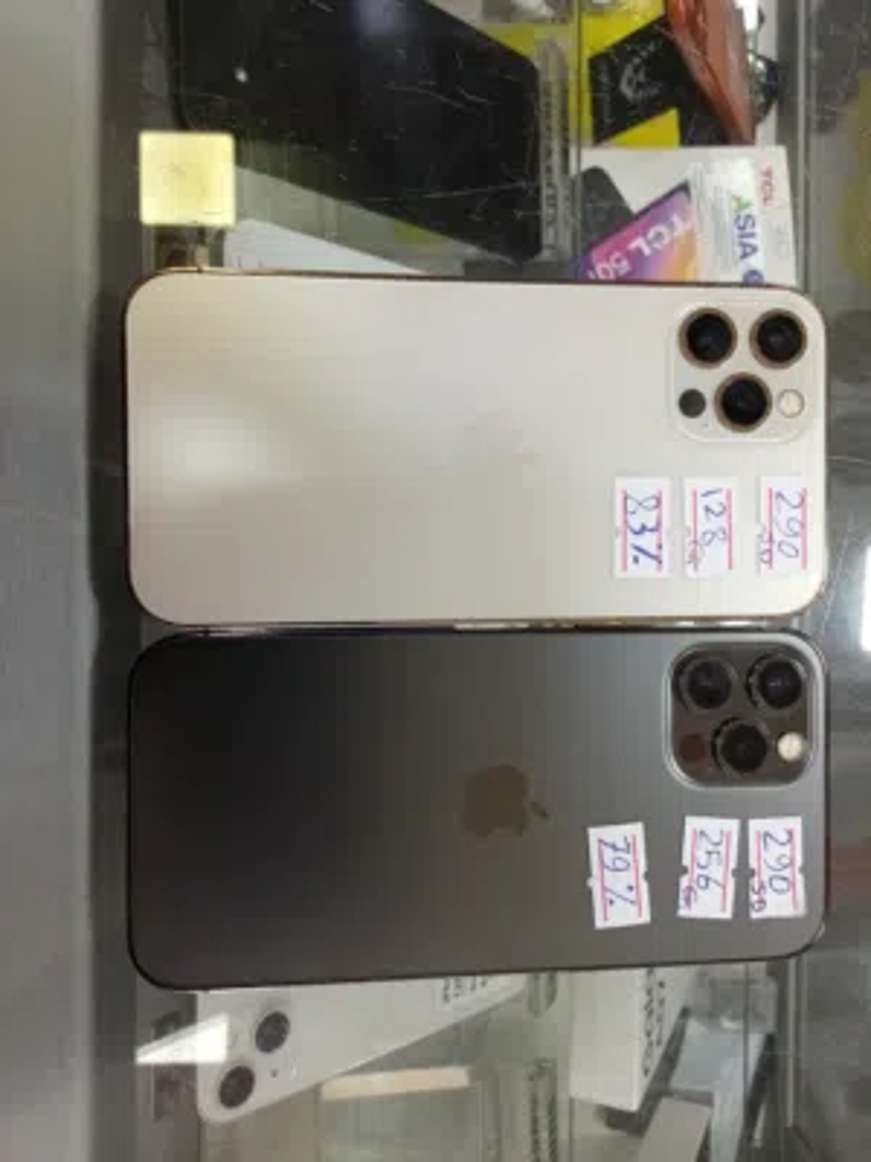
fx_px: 872
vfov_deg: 67.3
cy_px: 581
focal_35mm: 26
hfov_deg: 53.1
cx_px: 436
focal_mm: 3.64
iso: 239
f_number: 1.85
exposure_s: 1/100
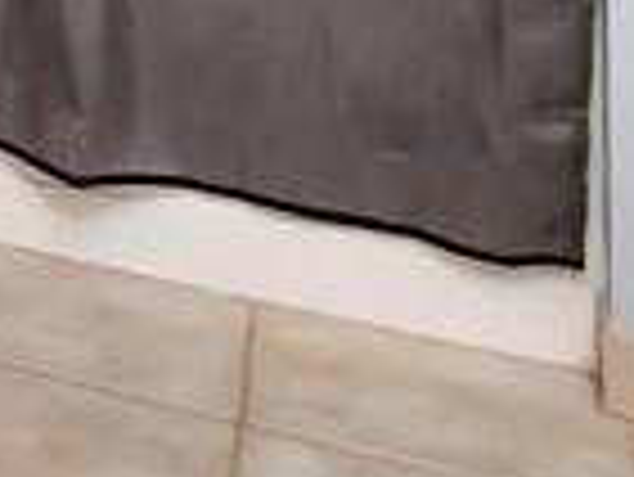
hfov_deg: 14.1
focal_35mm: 116
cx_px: -670
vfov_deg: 10.2
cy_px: -848
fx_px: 2117
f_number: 9
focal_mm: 11
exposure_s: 1/80
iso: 640
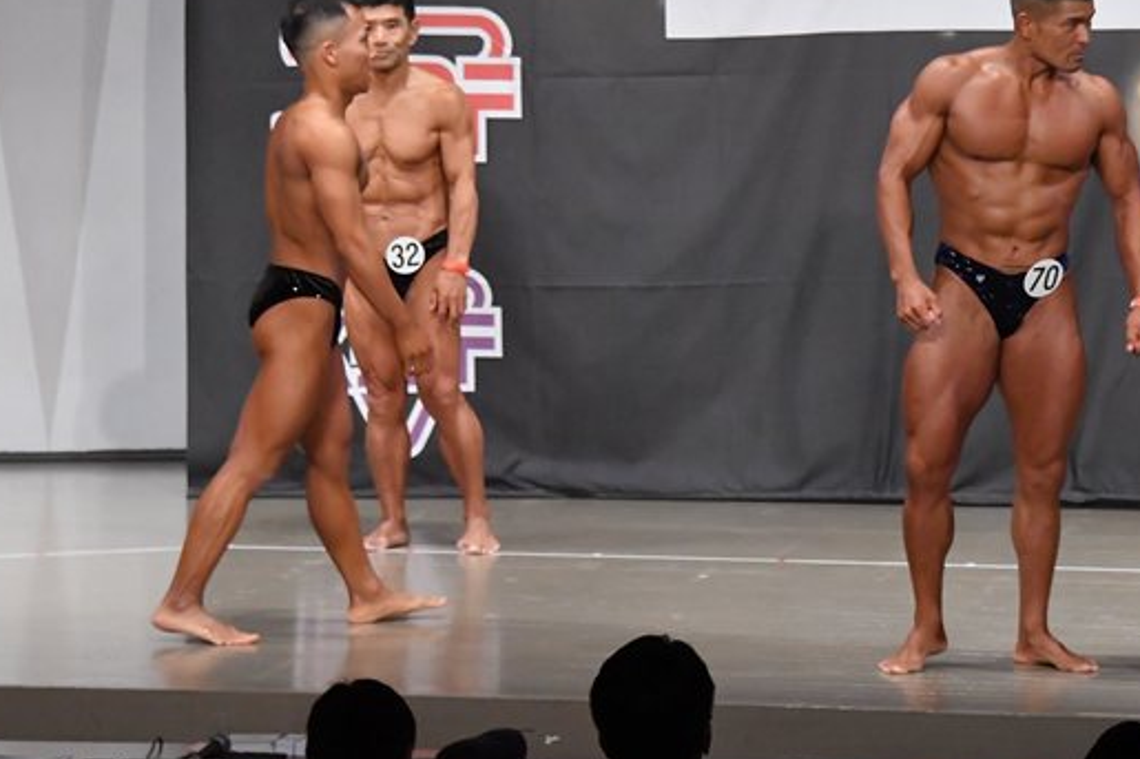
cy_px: 292
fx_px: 6996
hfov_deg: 9.3
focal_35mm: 221
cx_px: 756
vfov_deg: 6.2
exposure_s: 1/400
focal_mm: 98
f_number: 5.6
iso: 6400
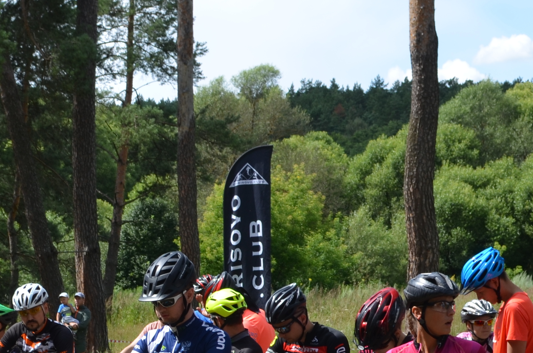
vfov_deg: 12.9
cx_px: 151
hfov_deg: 19.6
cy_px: 364
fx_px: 1537
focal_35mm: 104
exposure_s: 1/250
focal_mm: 24
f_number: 8
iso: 160
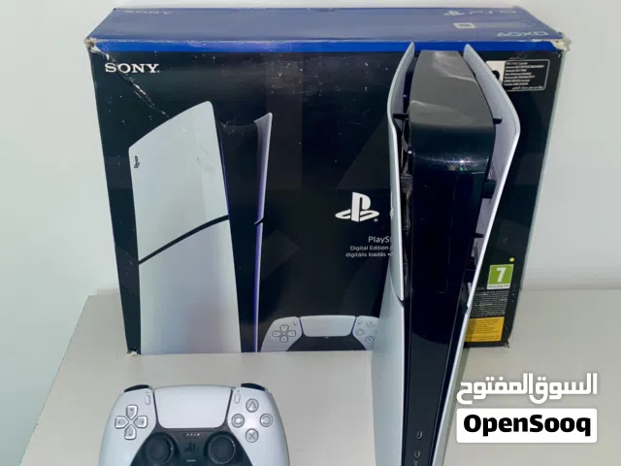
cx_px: 310
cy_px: 233
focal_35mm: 26
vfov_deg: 53.1
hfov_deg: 67.3
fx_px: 466
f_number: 1.8
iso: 50
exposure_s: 1/121
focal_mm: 4.25
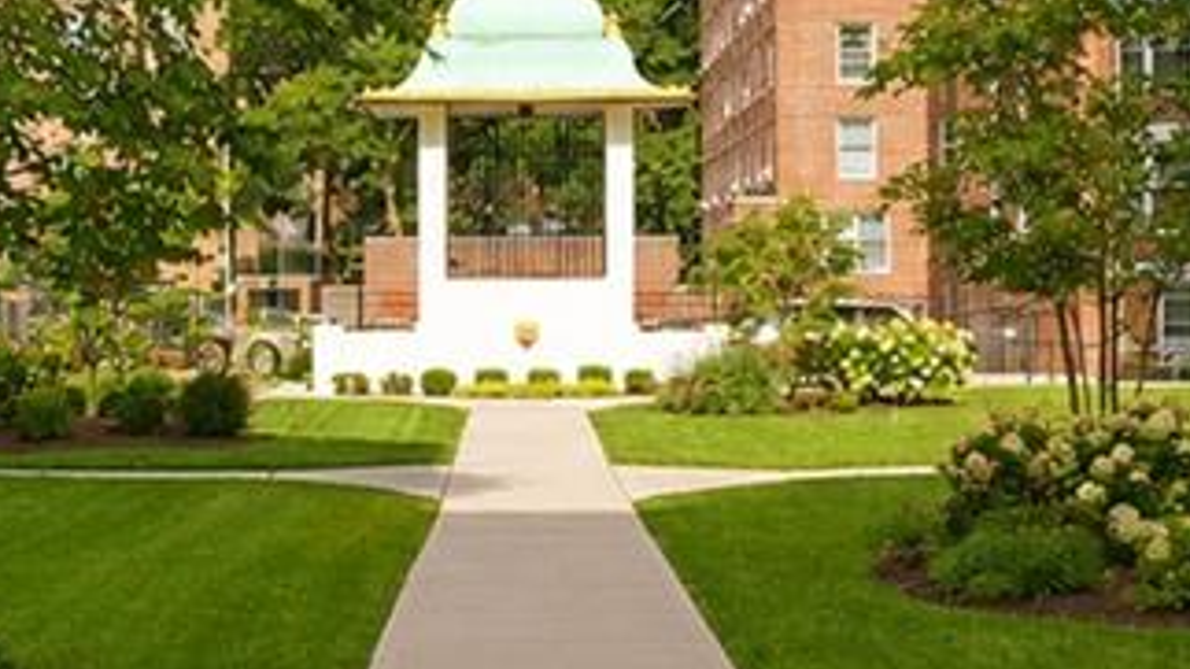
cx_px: 484
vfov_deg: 13.4
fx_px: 2839
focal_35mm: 90
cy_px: 129
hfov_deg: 23.6
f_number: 10
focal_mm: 18
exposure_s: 1/320
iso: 400
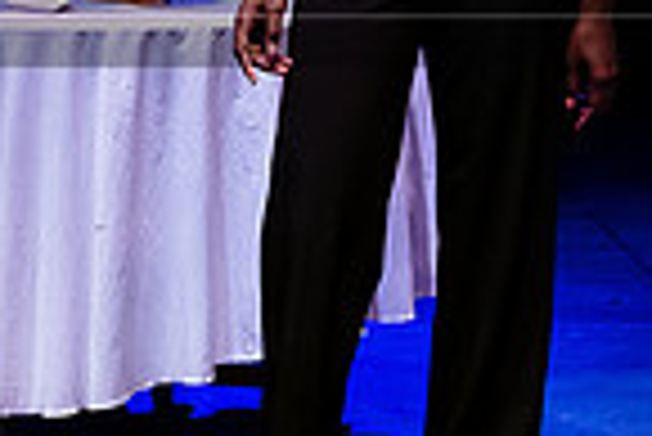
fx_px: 2937
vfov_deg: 8.4
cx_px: 48
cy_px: -103
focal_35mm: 162
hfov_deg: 12.6
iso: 1600
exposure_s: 1/125
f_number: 2.8
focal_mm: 35
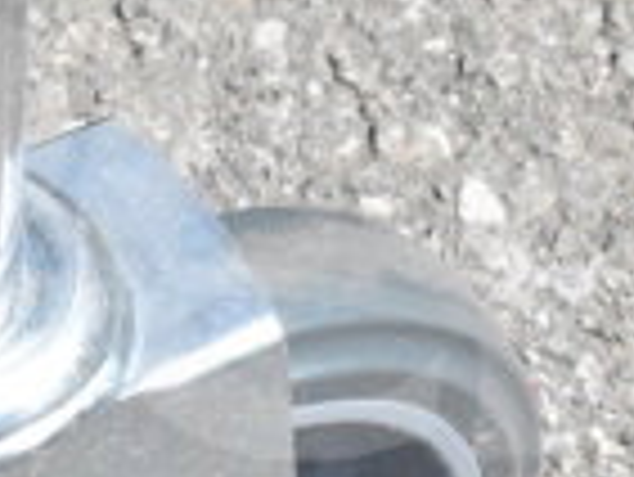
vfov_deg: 5.0
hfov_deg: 6.6
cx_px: 184
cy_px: 358
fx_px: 5481
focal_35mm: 299
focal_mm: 48
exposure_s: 1/1600
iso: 6400
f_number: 25
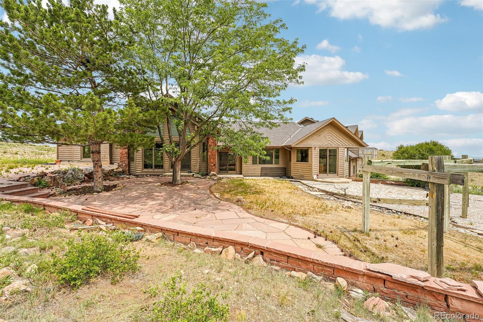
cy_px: 161
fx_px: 196
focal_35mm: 15
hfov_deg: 101.9
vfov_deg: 78.8
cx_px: 242
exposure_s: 1/160
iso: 100
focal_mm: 14.6
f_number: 8
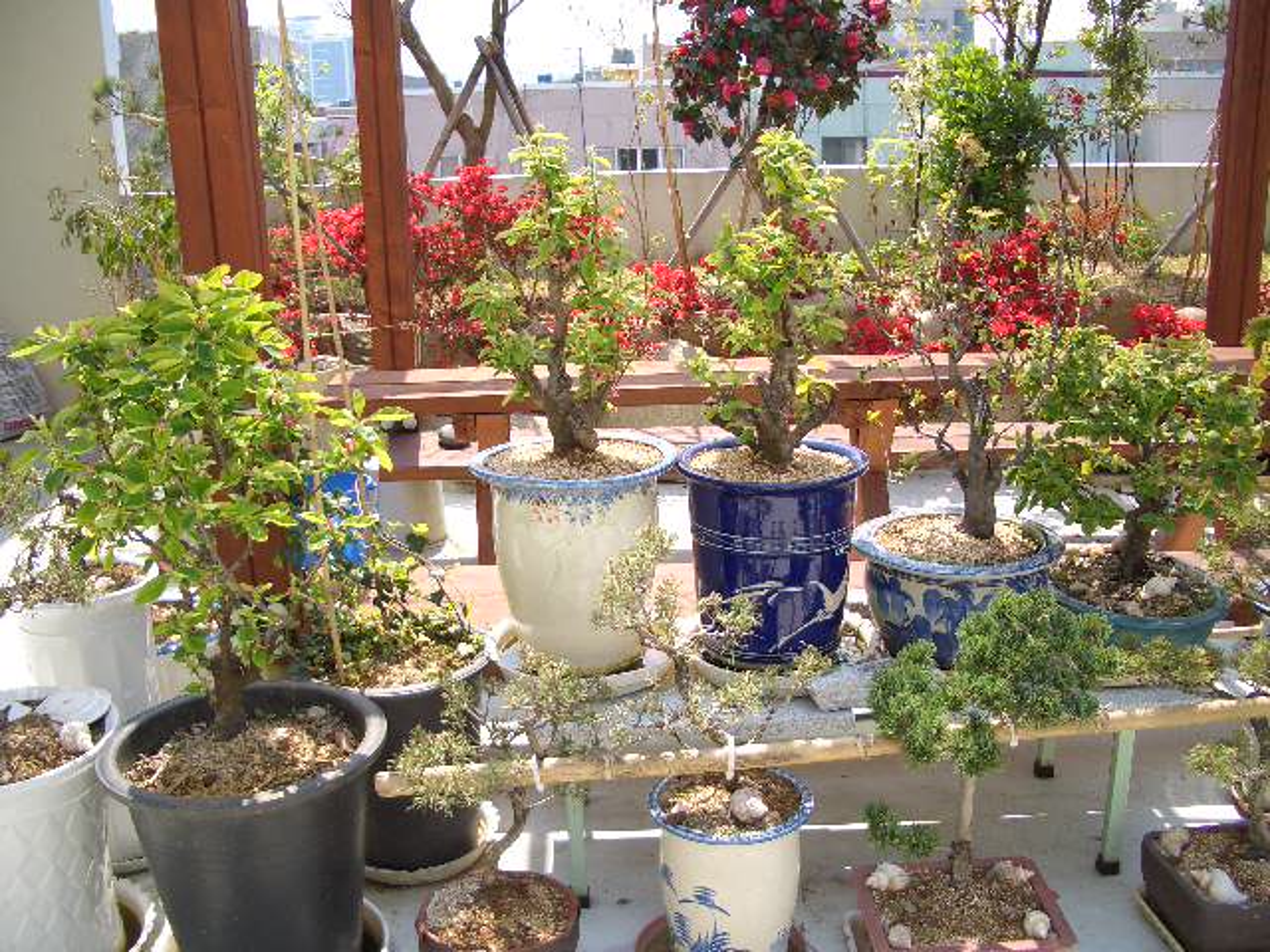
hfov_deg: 52.6
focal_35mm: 35
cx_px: 635
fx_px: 1284
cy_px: 476
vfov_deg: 40.7
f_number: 2.6
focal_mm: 5.8
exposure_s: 1/320
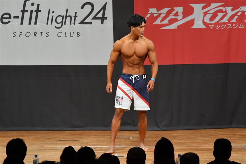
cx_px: 123
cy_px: 82
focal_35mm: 270
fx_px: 1844
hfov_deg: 7.6
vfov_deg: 5.1
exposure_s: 1/400
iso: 6400
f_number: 5.6
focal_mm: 180
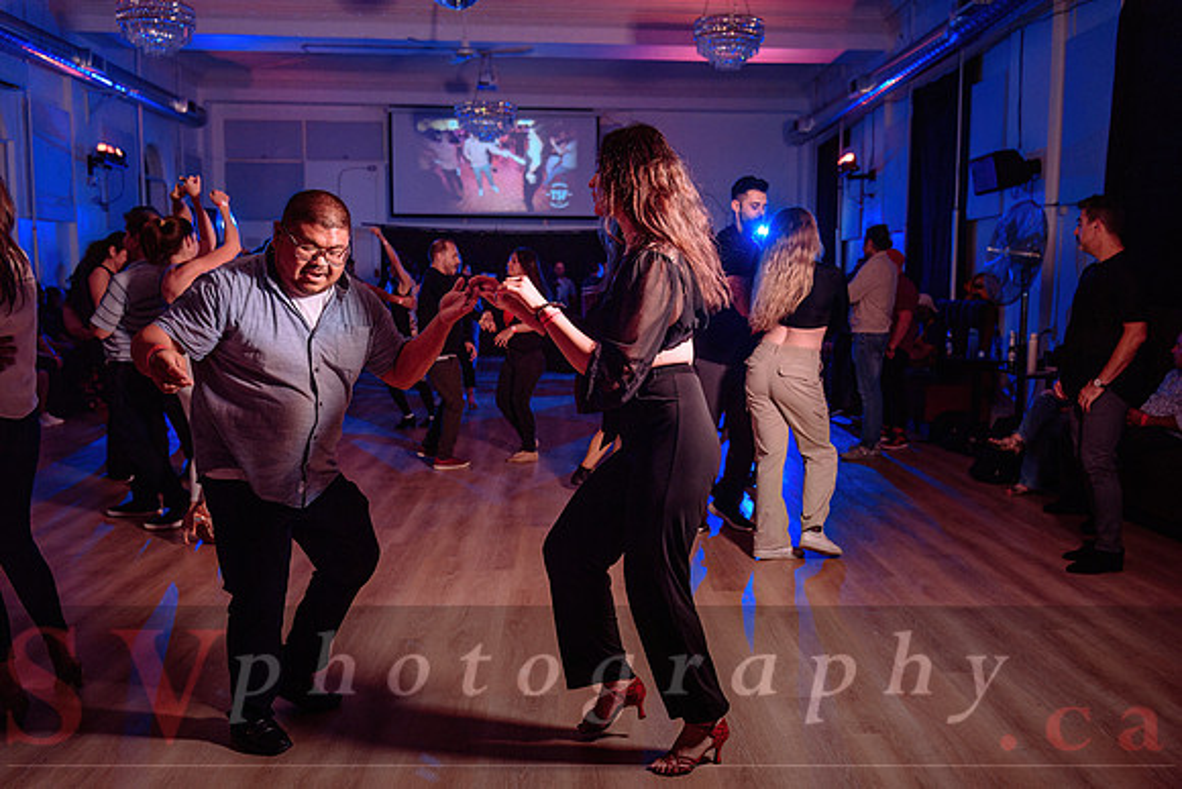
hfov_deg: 55.9
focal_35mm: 34
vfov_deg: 39.0
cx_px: 645
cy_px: 431
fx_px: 1111
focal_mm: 31
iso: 800
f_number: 3.2
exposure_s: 1/60
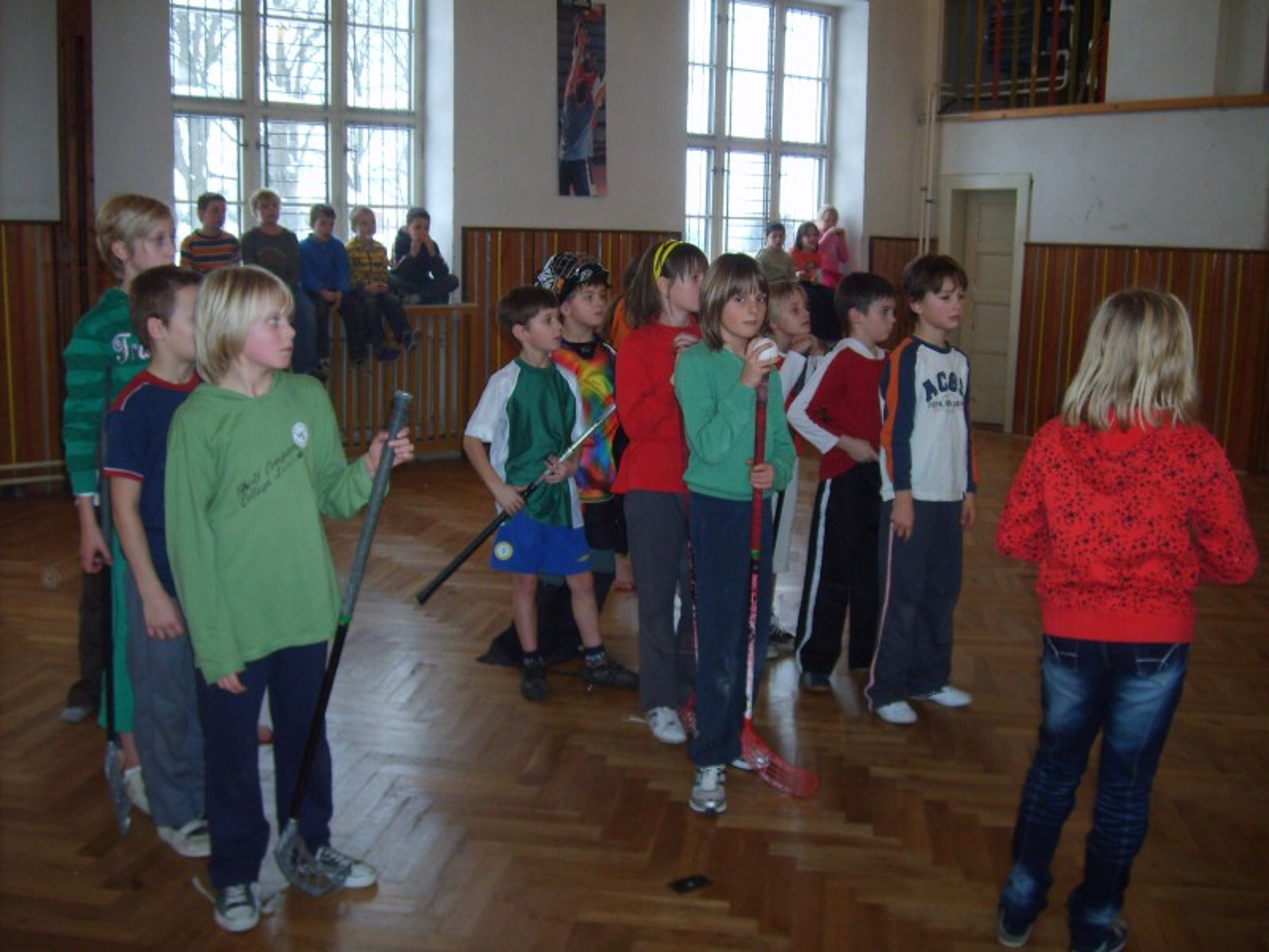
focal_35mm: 35
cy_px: 476
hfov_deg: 52.6
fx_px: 1283
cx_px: 634
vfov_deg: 40.7
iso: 126
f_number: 2.8
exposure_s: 1/45
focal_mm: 5.8
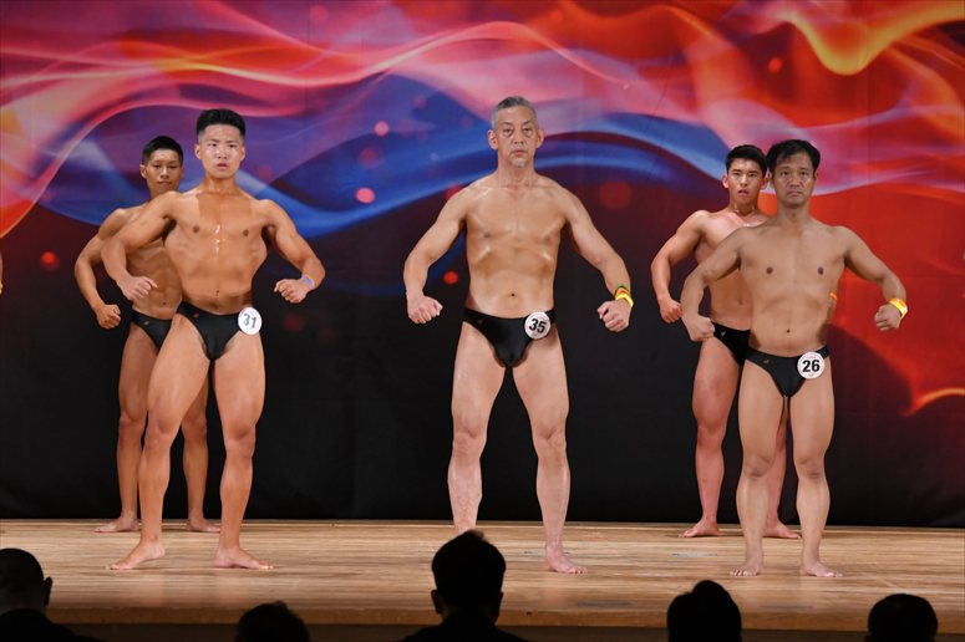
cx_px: 482
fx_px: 5412
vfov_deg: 6.8
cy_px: 321
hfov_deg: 10.2
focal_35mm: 202
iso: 3200
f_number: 5.6
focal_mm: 135
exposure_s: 1/400
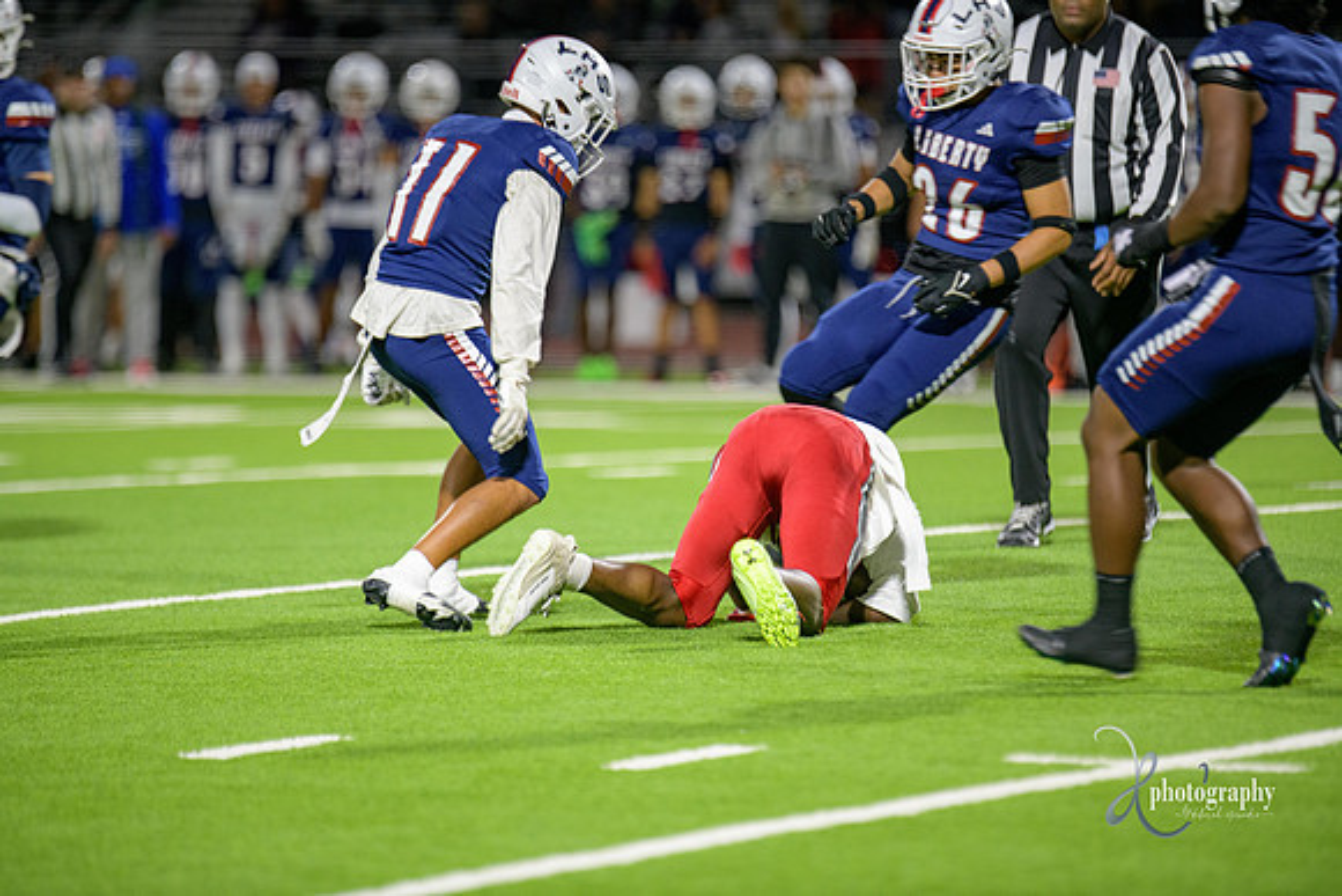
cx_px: 671
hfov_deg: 6.9
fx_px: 11185
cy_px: 448
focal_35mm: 300
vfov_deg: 4.6
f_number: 2.8
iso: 2000
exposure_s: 1/250
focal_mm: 300
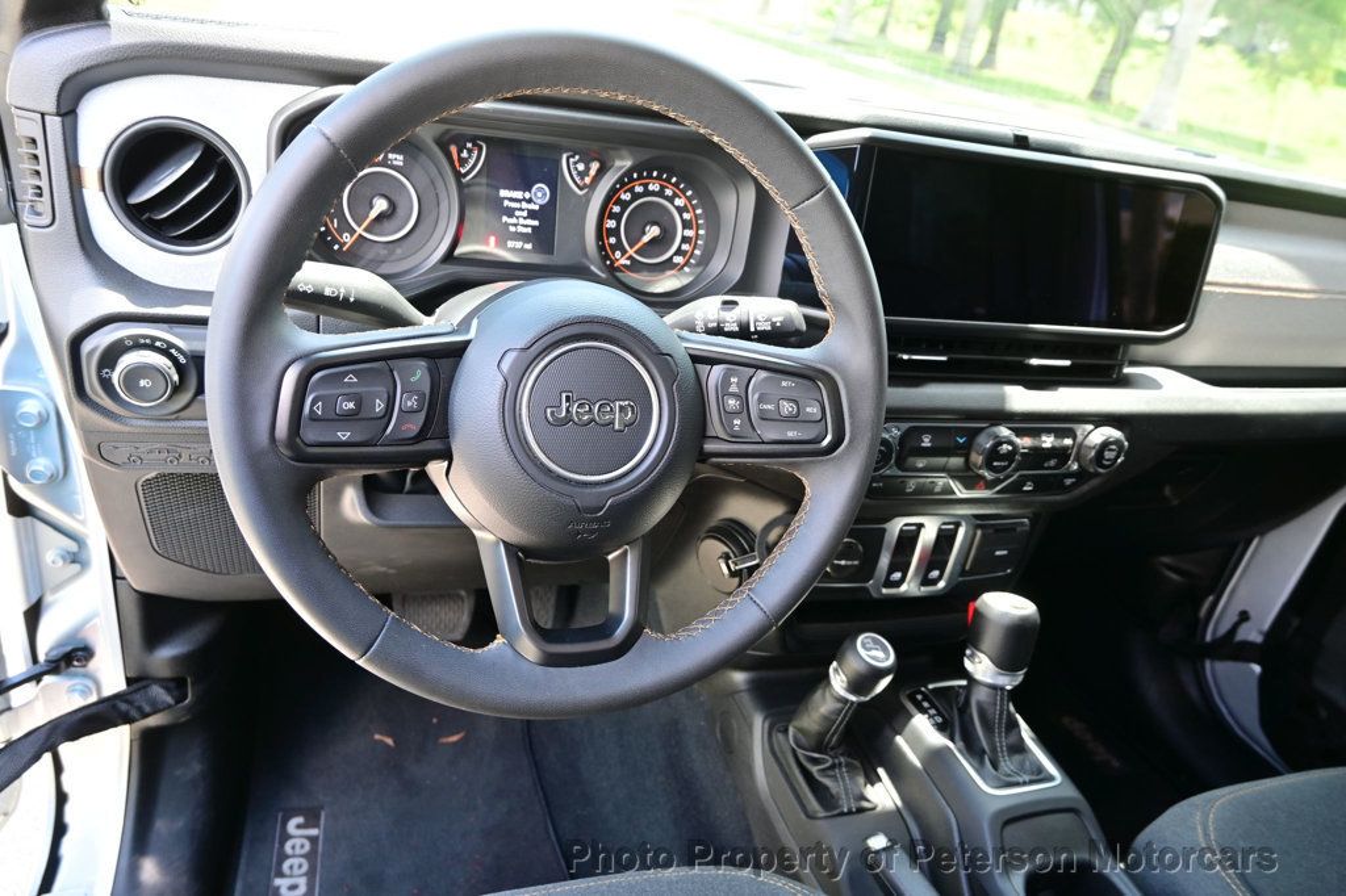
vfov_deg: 53.1
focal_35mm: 24
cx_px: 673
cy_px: 448
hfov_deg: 73.8
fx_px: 897
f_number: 3.5
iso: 140
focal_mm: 16
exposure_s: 1/25
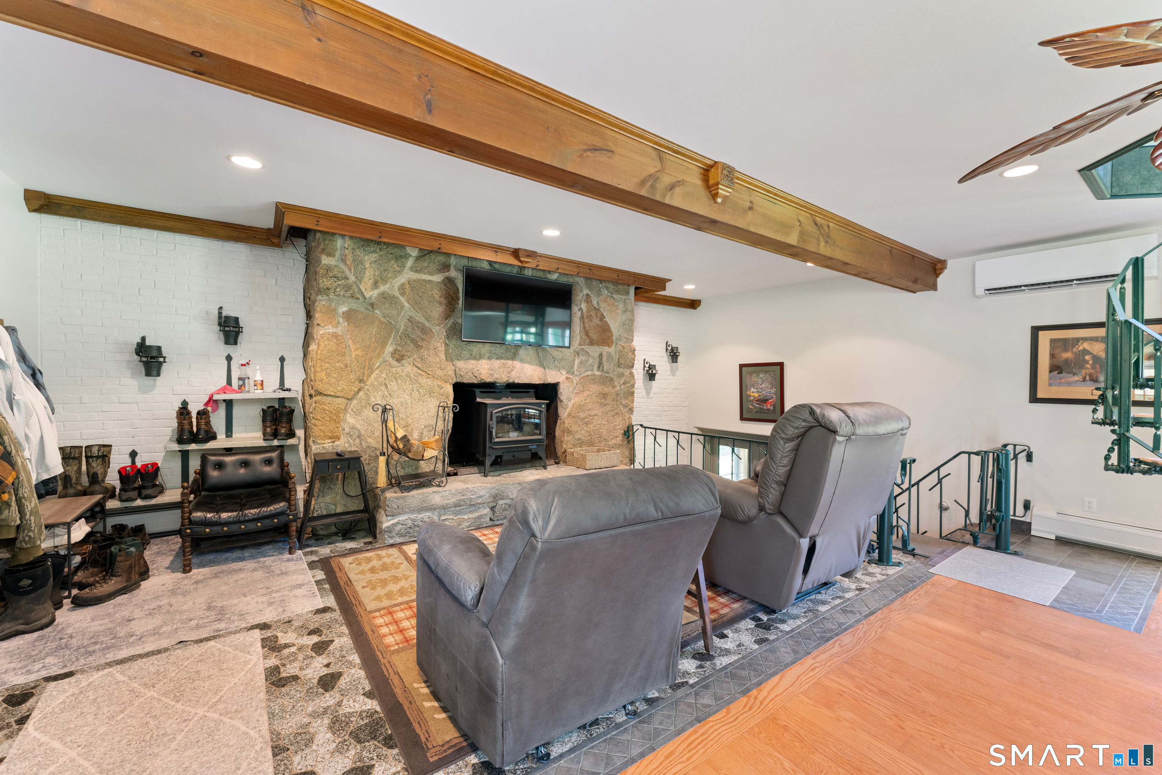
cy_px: 388
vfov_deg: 78.8
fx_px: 471
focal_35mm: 15
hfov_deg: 101.9
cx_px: 581
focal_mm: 14.6
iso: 800
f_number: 8
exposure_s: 1
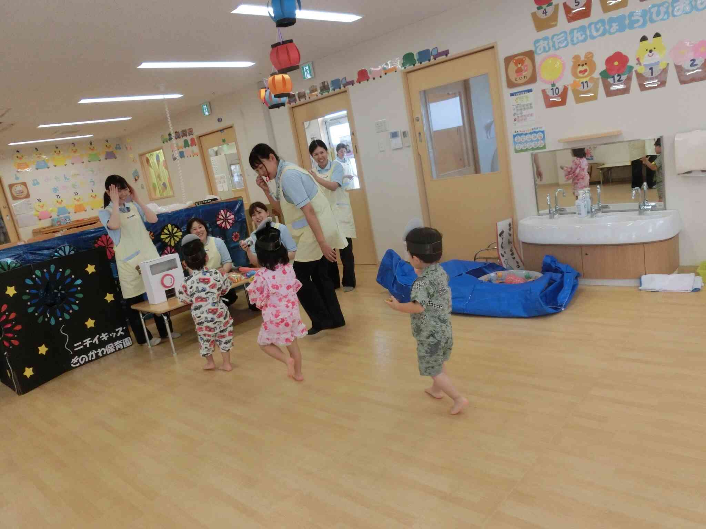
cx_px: 353
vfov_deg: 54.9
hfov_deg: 69.4
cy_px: 264
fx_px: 510
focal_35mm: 25
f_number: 3.5
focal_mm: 4.5
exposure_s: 1/125
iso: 250
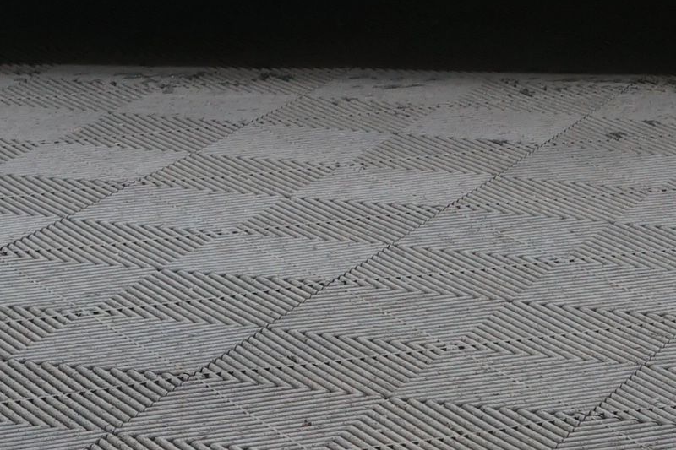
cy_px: -603
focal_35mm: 192
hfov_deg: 10.7
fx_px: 3604
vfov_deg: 6.8
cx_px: 406
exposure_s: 1/25
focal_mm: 39
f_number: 5.6
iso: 800
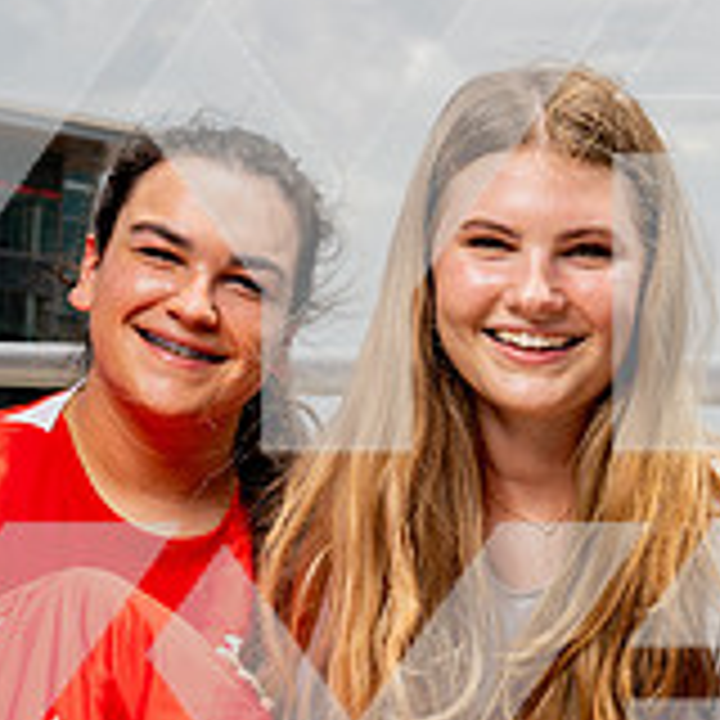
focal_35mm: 145
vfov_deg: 11.9
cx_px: 540
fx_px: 3412
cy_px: 763
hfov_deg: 12.0
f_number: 7.1
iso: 100
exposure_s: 1/500
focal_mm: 43
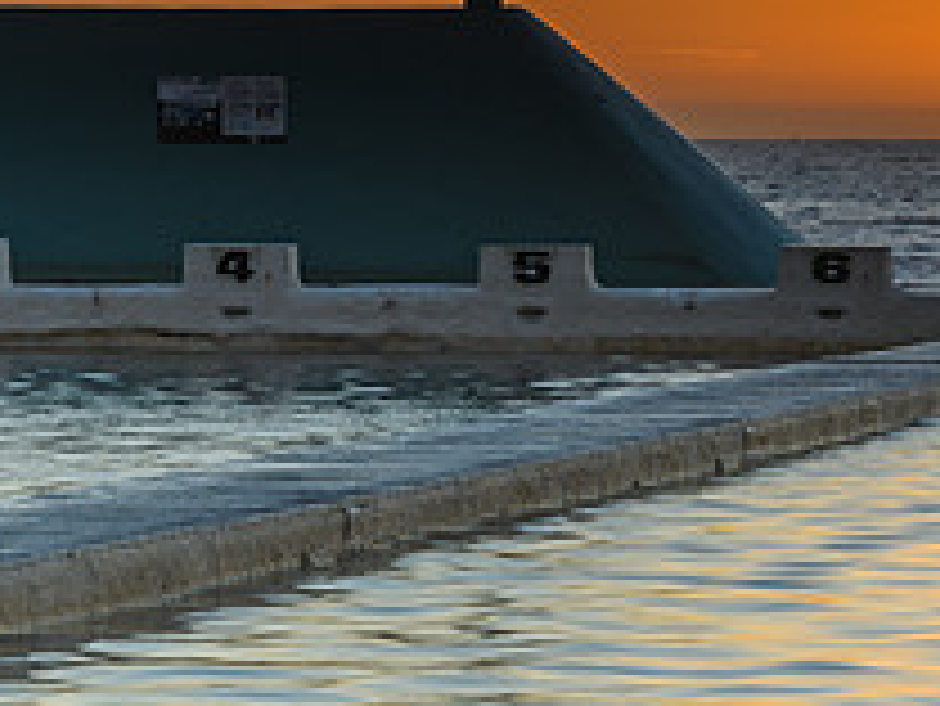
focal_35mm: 213
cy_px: 151
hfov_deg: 9.1
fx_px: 5787
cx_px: 1282
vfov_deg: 7.0
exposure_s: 1/5
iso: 50
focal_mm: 50
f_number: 16
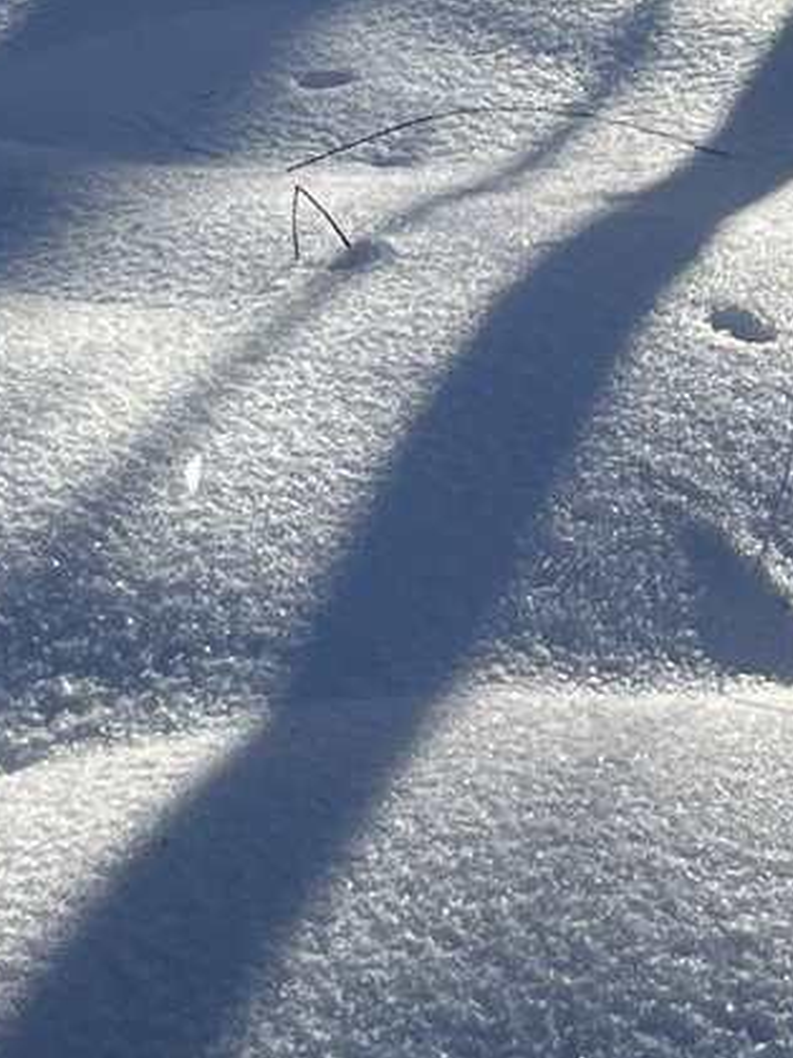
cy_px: -1101
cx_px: 1058
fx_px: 4370
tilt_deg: +0.2
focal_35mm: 143
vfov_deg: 12.2
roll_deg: -0.1
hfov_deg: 10.1
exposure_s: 1/5319
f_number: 1.6
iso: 50
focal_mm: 5.1
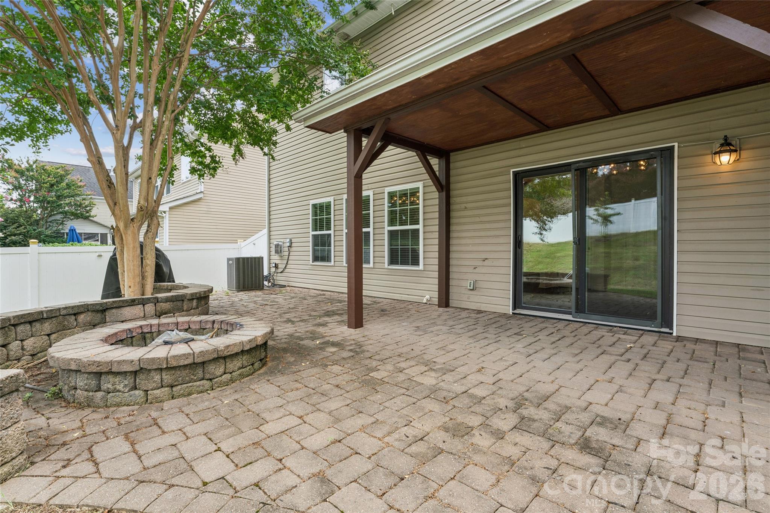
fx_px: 355
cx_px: 385
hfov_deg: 94.6
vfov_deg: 71.7
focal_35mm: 17
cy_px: 256
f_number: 13
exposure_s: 1/15
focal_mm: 16.6
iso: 100
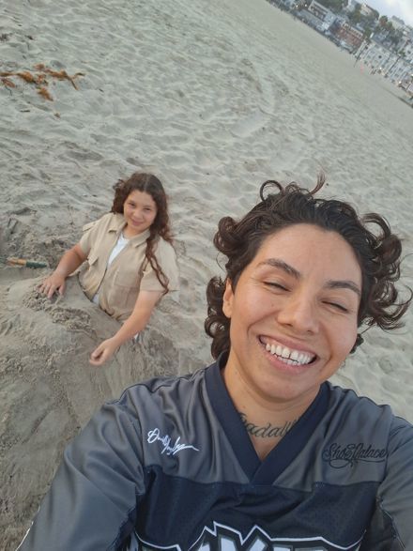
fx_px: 430
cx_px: 206
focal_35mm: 27
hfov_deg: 51.3
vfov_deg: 65.3
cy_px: 276
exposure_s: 1/50
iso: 250
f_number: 2
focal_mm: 3.59
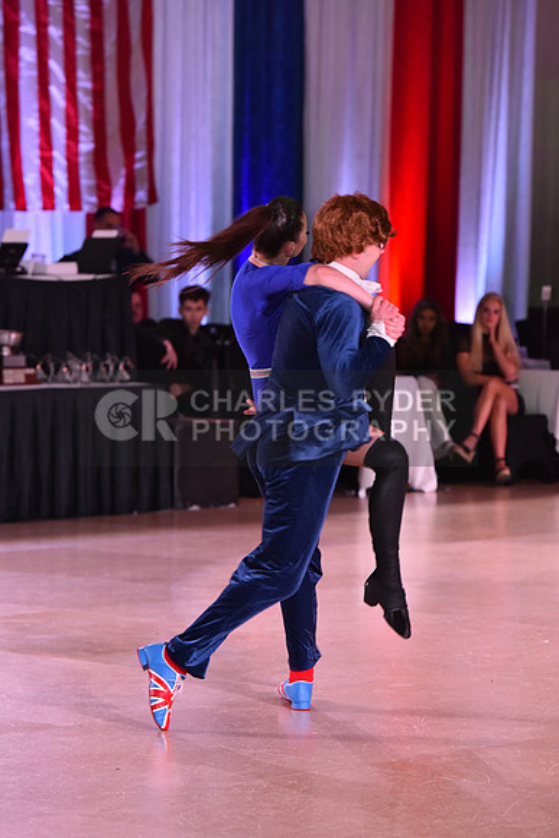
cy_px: 419
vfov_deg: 12.4
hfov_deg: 8.3
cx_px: 280
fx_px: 3841
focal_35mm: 165
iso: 2500
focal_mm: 165
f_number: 5.6
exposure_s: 1/320
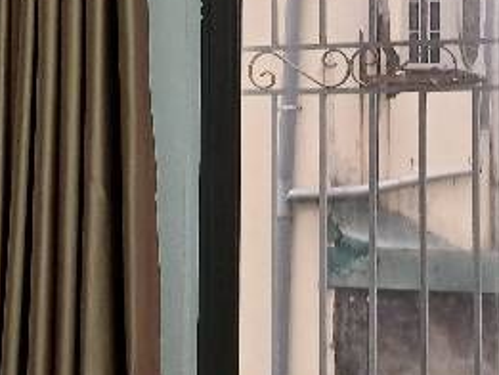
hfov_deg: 19.2
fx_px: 1471
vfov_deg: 14.5
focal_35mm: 102
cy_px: 94
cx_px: 216
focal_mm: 3.98
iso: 250
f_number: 1.8
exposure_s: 1/50
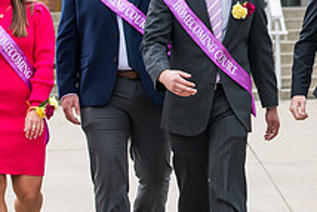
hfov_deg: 9.4
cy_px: -30
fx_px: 1912
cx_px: 363
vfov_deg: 6.3
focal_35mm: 217
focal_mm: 80
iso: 250
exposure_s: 1/400
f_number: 4.5
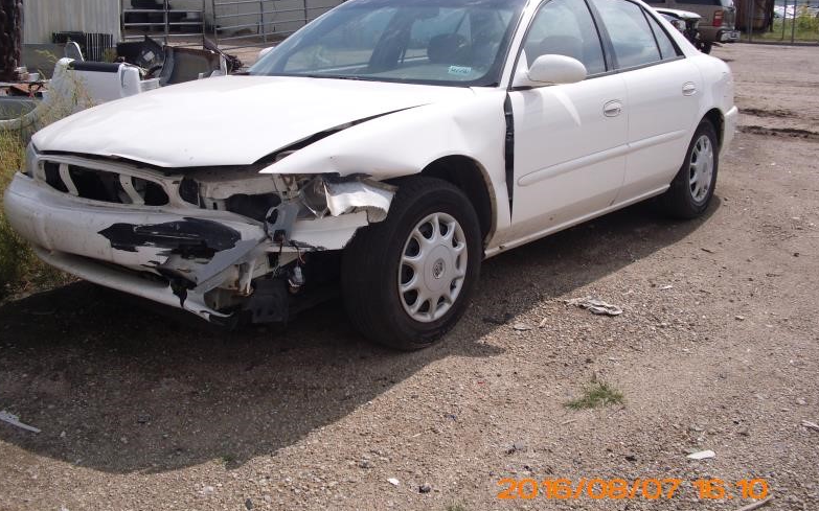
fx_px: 870
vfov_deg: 32.7
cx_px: 406
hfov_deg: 50.4
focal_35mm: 39
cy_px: 210
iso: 80
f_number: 7.8
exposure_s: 1/250
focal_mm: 6.3
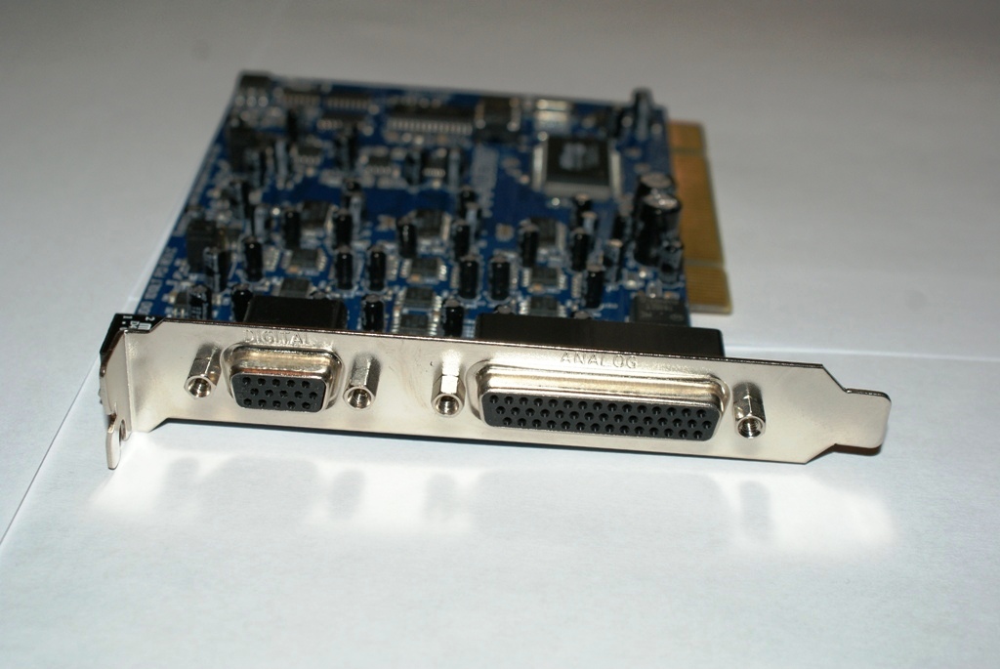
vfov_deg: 25.8
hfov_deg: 37.8
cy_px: 334
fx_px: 1460
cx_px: 500
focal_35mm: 52
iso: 400
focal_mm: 35
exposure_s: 1/60
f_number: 6.3
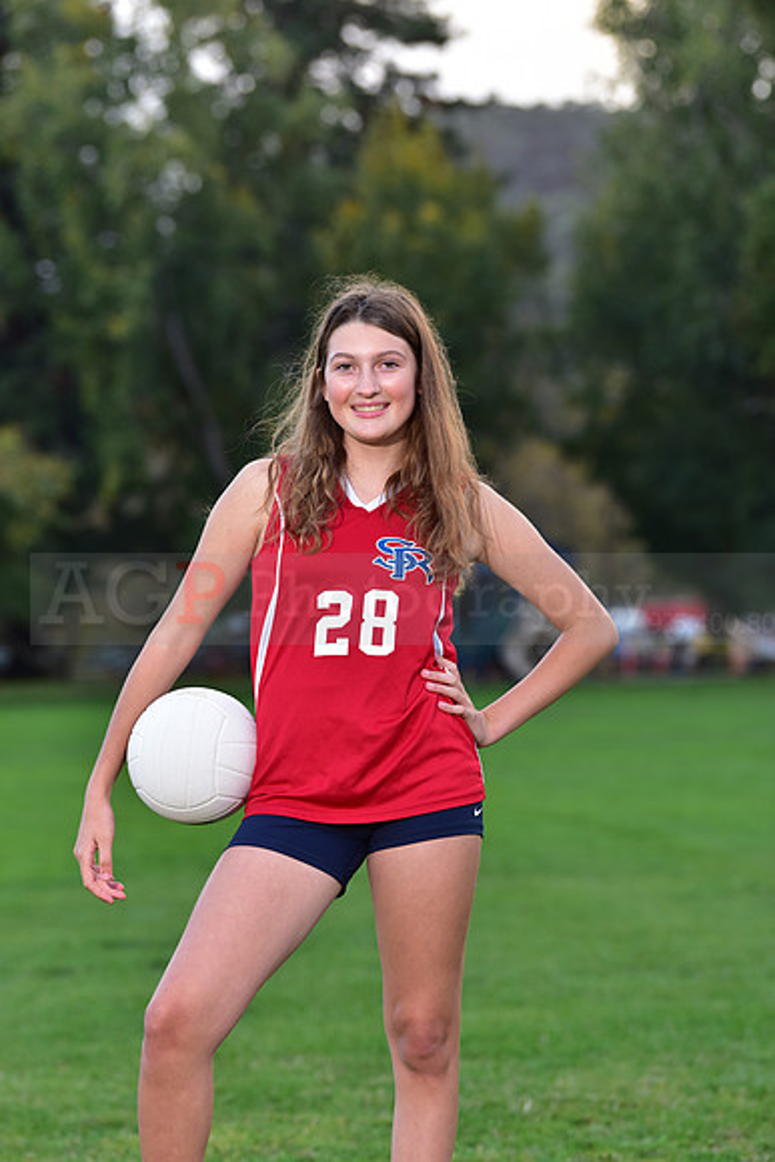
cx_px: 388
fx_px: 4034
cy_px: 581
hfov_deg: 11.0
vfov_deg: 16.4
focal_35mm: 125
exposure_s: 1/250
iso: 400
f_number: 4.5
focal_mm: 125
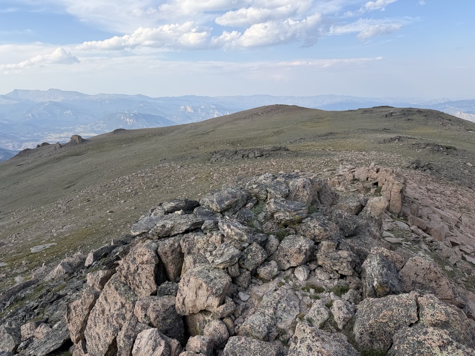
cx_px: 238
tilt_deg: -14.7
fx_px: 329
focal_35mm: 24
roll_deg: +1.4
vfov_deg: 56.8
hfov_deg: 71.6
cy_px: 178
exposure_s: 1/2169
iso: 80
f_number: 1.78
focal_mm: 6.76
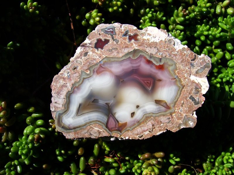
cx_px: 117
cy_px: 88
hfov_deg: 54.0
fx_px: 230
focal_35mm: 34
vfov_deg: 41.7
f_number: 4.8
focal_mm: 5.6
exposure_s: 1/350
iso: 80
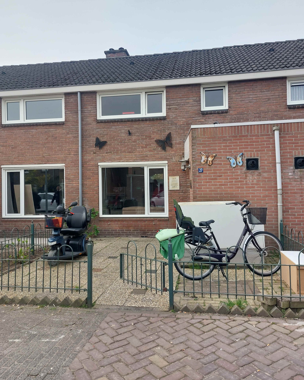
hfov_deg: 53.2
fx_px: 304
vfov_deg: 64.1
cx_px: 152
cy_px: 185
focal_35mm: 27
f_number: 1.8
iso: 25
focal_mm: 5.23
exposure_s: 1/392
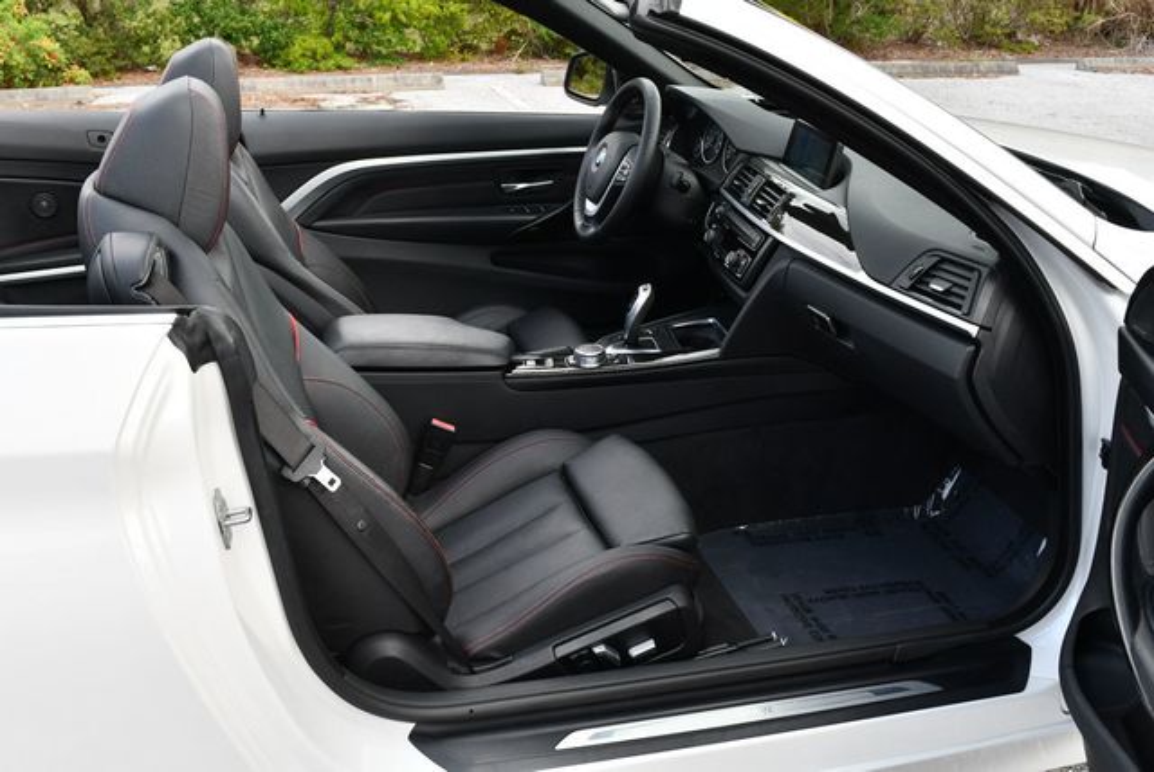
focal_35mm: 36
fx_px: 1155
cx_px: 577
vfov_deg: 36.9
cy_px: 386
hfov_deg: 53.1
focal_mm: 18
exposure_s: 1/250
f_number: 5.6
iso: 220
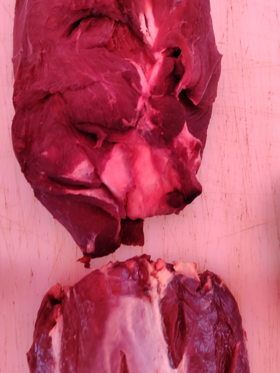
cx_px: 132
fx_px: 367
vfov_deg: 53.5
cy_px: 143
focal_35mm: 34
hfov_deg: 41.8
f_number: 1.8
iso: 400
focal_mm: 6.14
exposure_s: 1/100
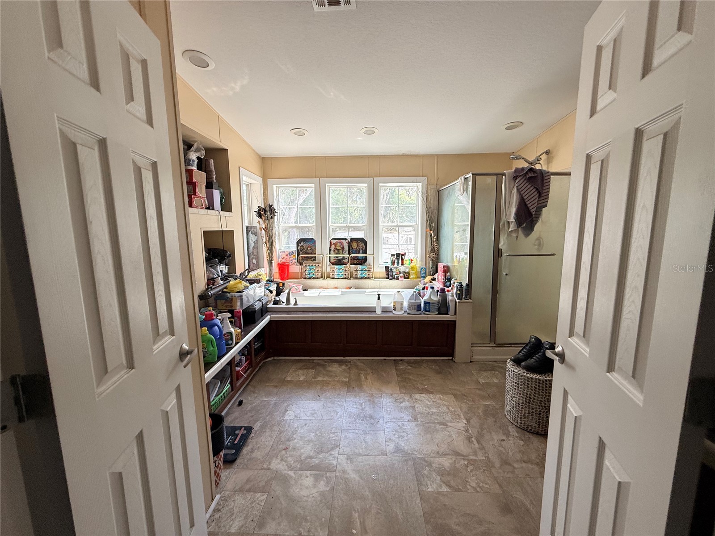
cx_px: 358
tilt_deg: -4.5
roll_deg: -1.0
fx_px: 289
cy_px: 268
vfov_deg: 85.7
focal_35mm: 14
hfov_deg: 102.1
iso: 64
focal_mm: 2.22
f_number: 2.2
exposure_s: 1/174
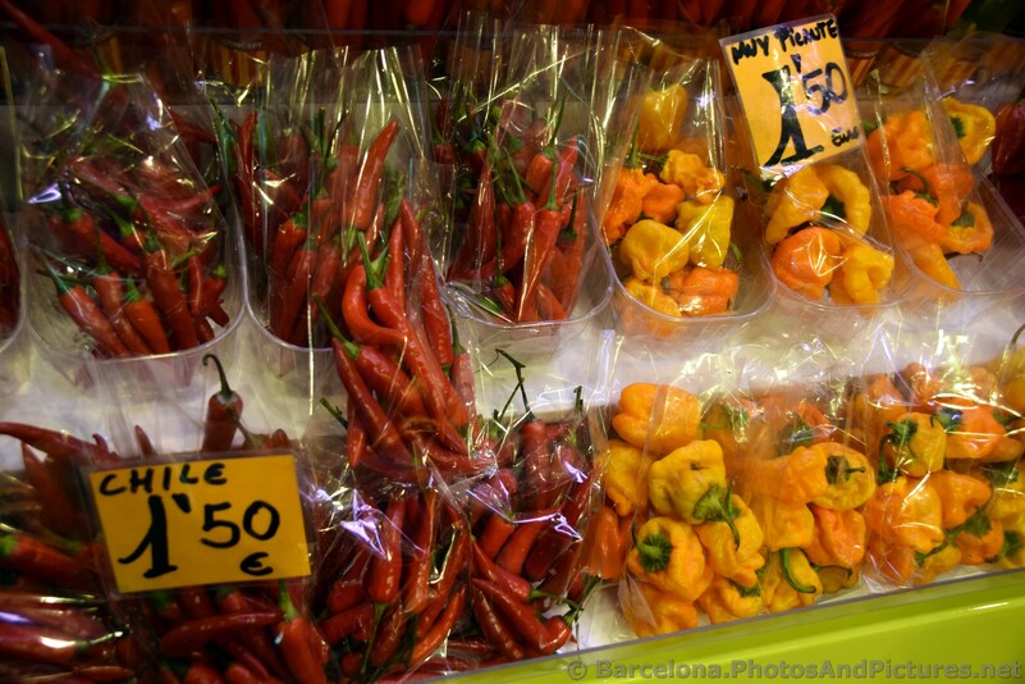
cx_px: 512
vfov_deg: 40.0
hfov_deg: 57.2
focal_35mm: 33
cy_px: 342
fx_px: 940
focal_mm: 22
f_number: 5.6
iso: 400
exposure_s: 1/125
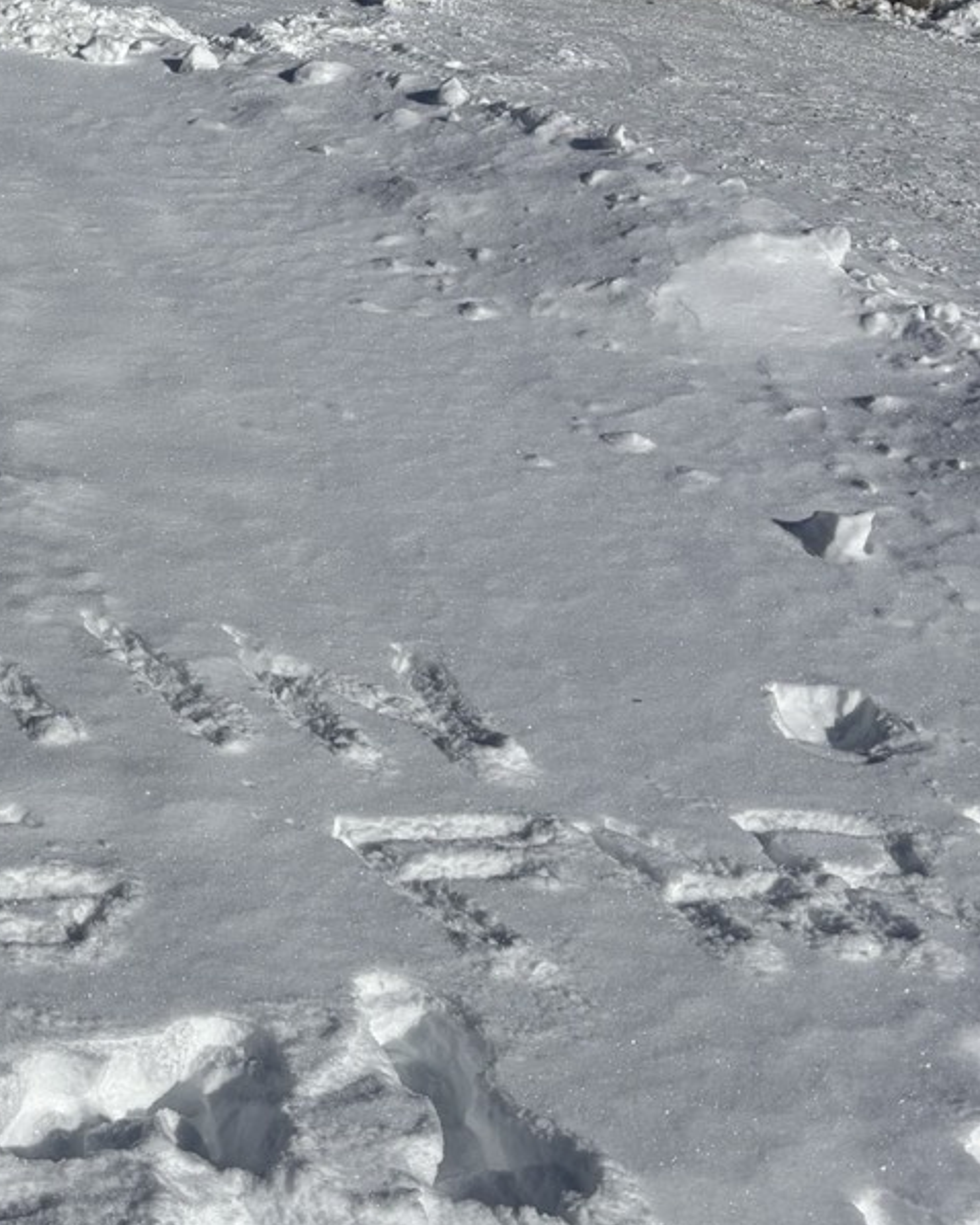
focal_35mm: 68
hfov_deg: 21.2
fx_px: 2464
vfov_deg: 27.8
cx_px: -129
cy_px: 433
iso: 50
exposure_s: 1/18868
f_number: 1.6
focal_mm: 5.96
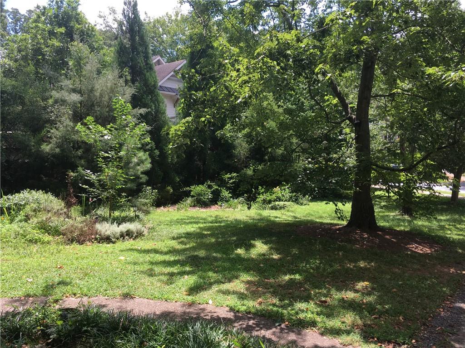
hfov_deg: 61.7
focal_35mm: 29
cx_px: 232
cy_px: 174
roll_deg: +1.8
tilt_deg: -2.6
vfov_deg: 48.2
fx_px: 390
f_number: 2.2
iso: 25
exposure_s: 1/425
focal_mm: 4.15
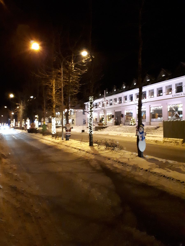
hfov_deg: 51.4
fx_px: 192
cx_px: 92
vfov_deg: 65.3
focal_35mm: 27
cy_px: 123
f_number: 1.9
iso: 1250
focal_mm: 3.6
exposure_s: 1/17
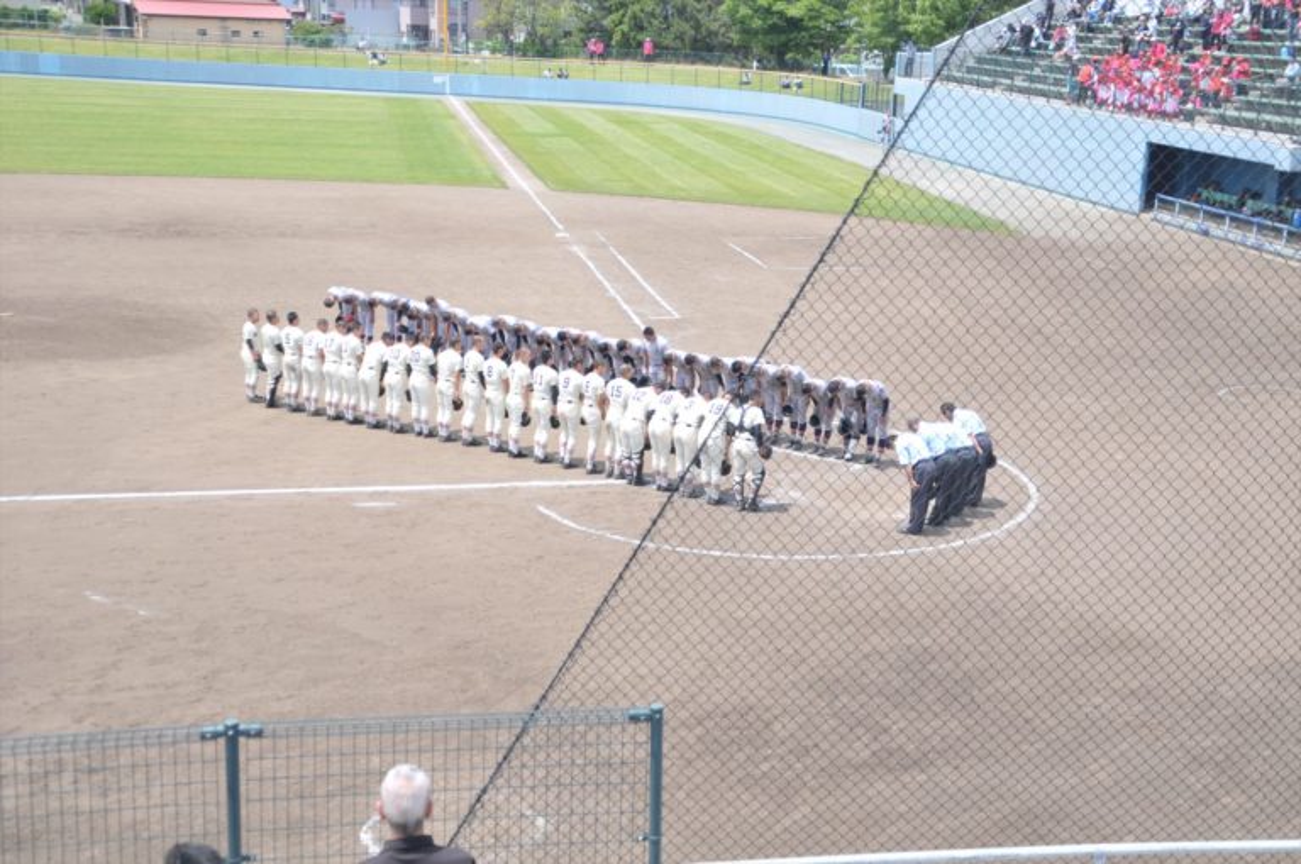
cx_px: 650
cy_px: 432
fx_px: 1895
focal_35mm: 52
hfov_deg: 37.9
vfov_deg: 25.7
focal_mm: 35
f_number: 4
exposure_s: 1/640
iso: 200
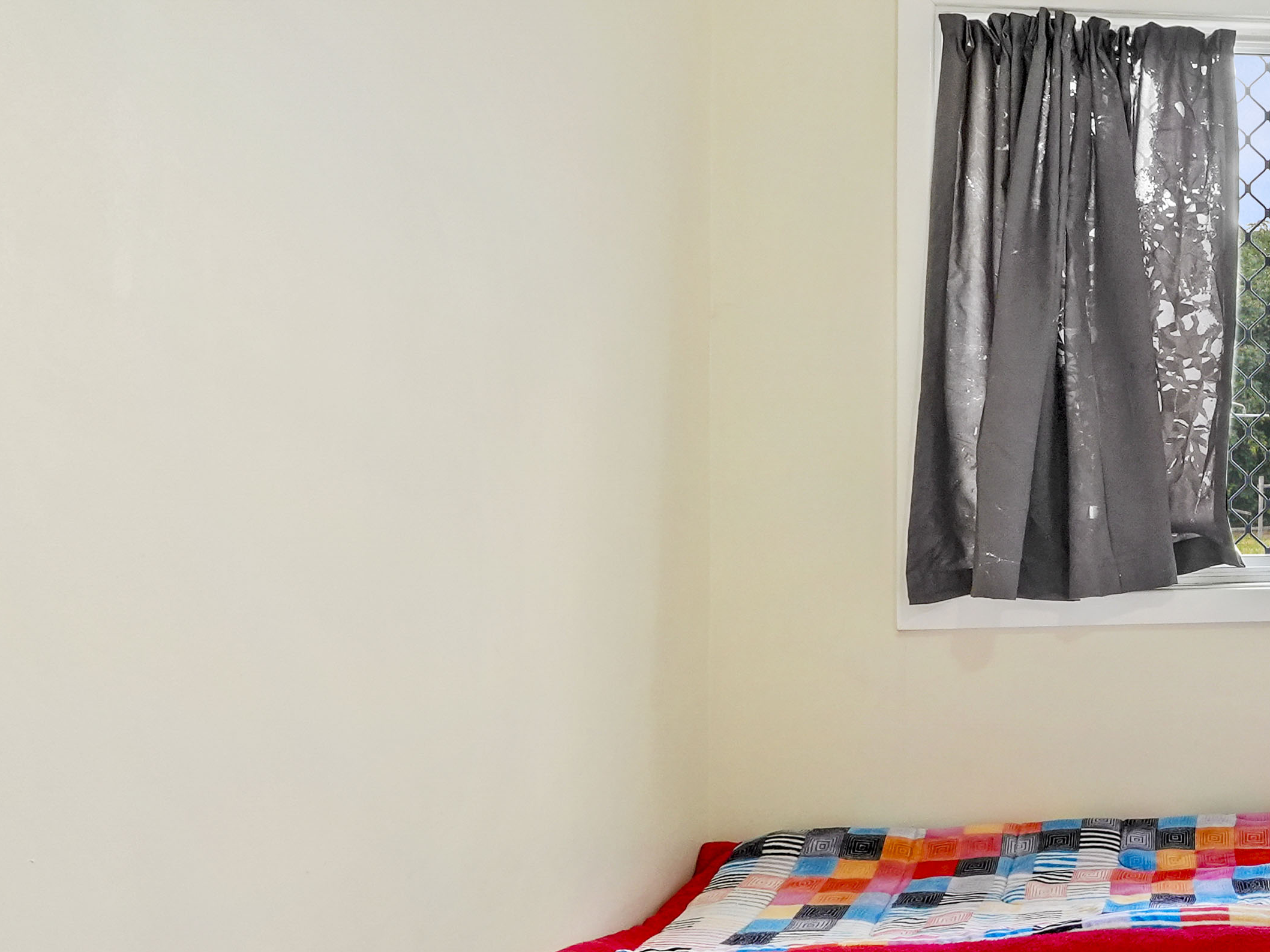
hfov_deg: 33.3
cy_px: 489
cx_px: 1528
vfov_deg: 31.3
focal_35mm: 46
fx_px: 1703
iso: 5000
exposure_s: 1/30
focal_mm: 11
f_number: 9
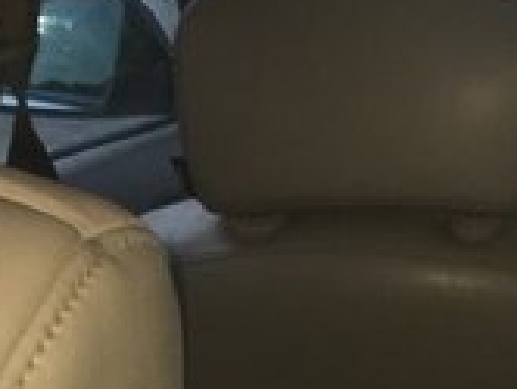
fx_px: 1720
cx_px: 931
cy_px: 104
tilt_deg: -8.0
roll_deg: -0.6
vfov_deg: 12.9
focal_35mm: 115
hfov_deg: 14.9
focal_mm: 4.15
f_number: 2.2
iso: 40
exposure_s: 1/33
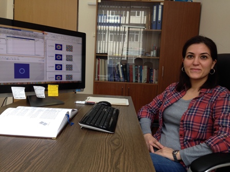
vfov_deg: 42.9
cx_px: 115
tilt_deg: -5.8
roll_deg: -1.7
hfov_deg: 55.4
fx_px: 219
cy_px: 86
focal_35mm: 33
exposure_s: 1/60
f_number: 2.4
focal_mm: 4.12
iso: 50
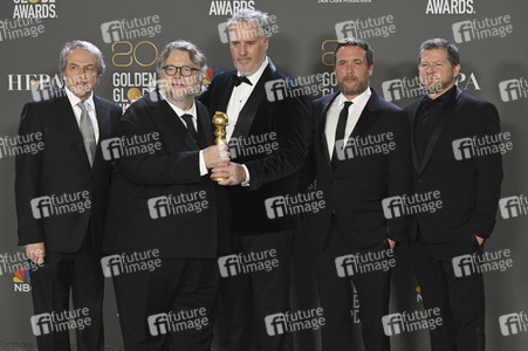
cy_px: 176
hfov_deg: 25.4
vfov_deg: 17.0
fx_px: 1172
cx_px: 264
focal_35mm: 80
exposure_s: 1/320
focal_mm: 80
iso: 6400
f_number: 8
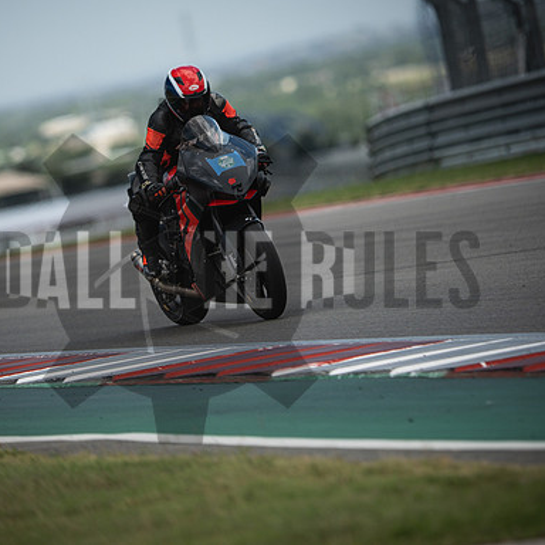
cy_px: 272
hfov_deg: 4.6
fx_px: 6858
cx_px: 180
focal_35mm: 385
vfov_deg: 4.6
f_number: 2
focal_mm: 200
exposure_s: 1/4000
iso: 250
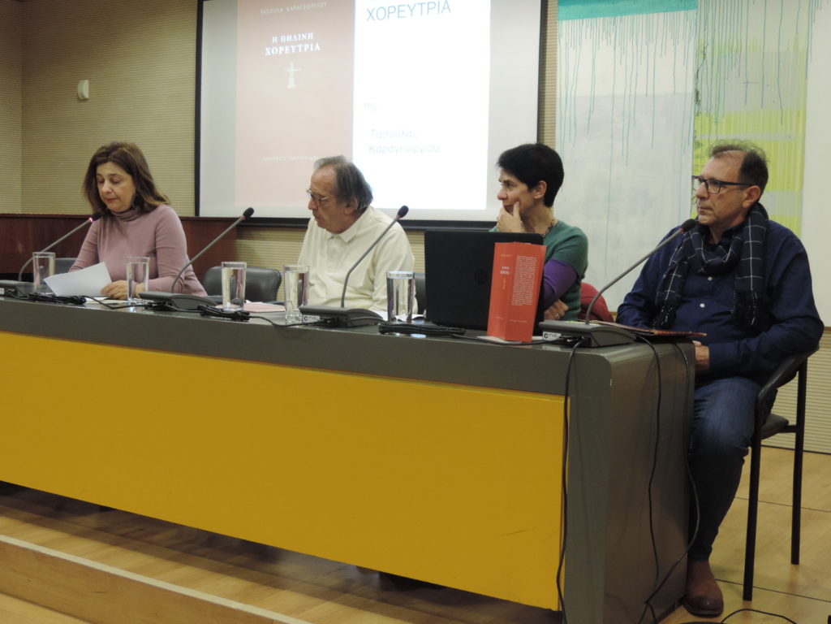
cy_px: 312
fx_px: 1128
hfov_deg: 40.4
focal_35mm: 47
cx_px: 416
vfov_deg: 30.9
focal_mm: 8.3
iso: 400
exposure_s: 1/25
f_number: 3.5
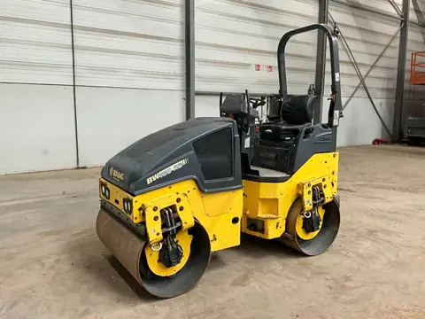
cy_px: 160
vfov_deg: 48.2
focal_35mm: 29
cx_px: 212
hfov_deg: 61.7
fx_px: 356
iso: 80
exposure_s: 1/60
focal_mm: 3
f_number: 1.8
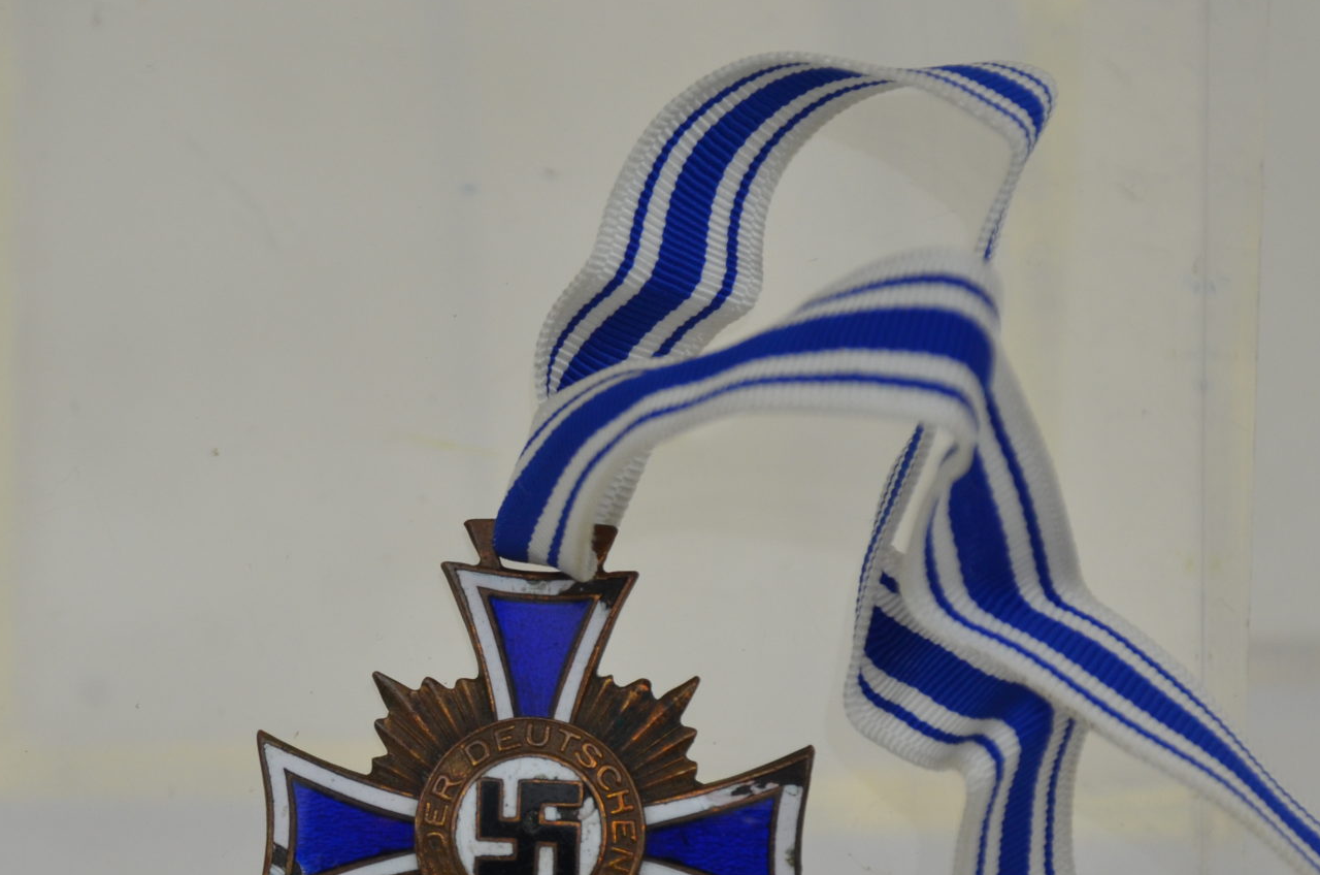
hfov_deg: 7.2
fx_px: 10429
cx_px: 416
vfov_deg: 4.8
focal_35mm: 285
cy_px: 728
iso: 400
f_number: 5.6
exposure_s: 1/320
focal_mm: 95
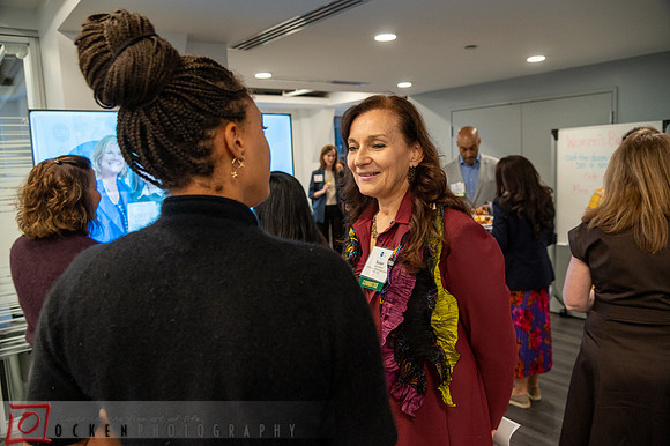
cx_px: 335
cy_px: 223
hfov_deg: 65.5
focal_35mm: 28
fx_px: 521
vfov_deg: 46.4
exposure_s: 1/160
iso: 1600
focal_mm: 28
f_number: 4
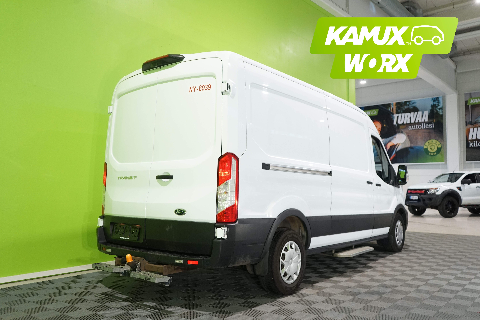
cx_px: 240
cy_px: 160
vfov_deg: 43.6
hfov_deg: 61.9
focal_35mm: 30
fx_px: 400
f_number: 3.5
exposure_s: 1/125
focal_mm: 30
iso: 1250
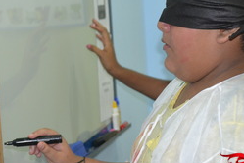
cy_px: 56
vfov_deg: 10.5
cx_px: 114
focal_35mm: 131
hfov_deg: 15.6
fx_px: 888
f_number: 4.5
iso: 1600
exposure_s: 1/60
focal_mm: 44
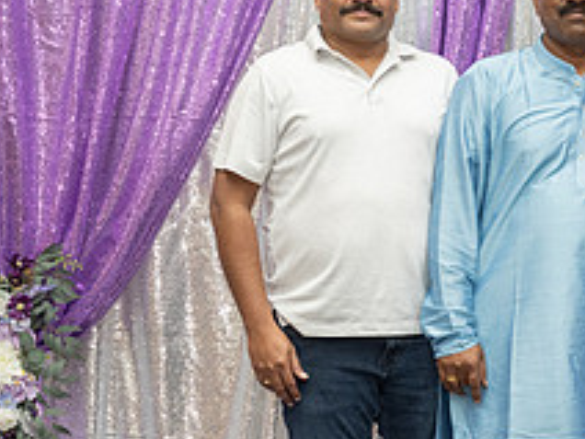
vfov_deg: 12.7
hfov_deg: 16.4
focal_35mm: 116
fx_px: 1960
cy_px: 319
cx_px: 654
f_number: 3.5
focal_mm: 43
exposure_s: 1/160
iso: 1000
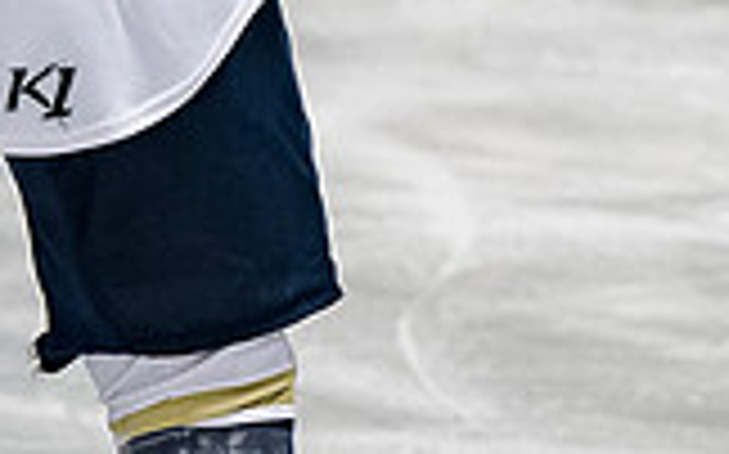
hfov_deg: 1.5
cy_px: -503
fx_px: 27875
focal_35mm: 1404
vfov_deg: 0.9
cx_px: -65
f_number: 3.5
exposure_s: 1/800
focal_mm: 170
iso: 2000
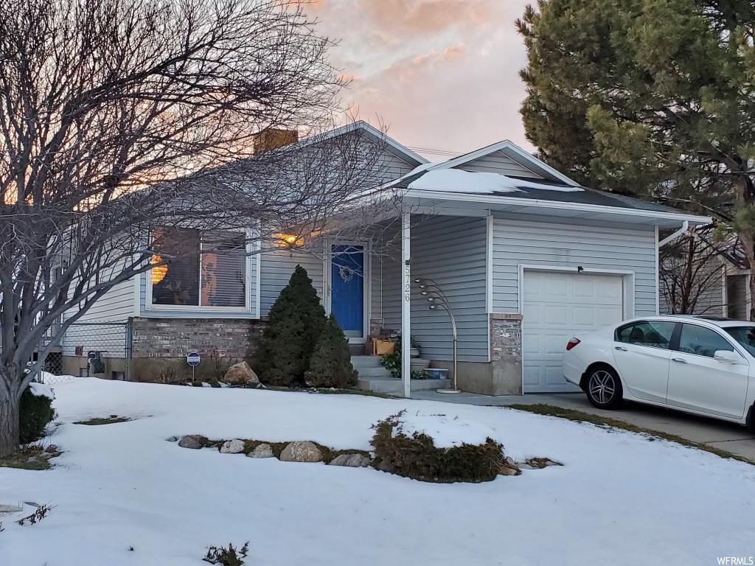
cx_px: 378
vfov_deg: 53.1
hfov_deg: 67.3
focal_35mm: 26
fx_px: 567
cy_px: 283
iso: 100
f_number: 2.4
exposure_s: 1/120
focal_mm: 4.3
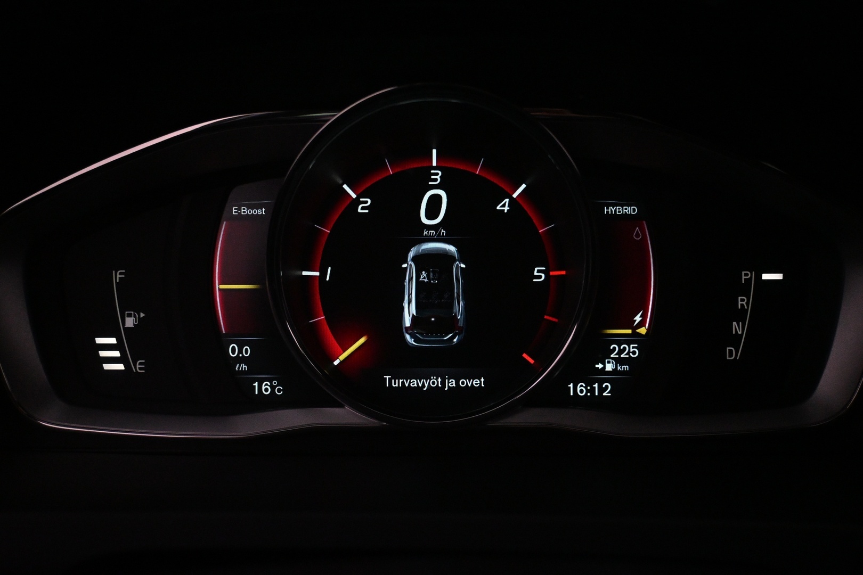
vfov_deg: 40.8
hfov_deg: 58.3
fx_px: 773
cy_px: 288
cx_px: 432
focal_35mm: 32
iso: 4000
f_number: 4
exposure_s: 1/320
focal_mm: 21.5
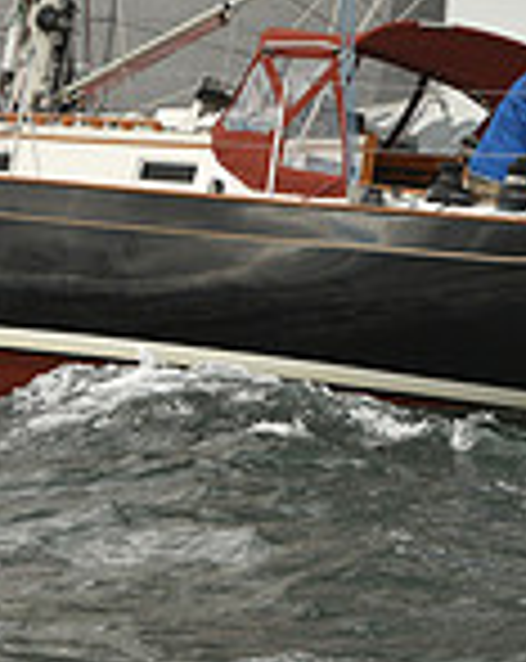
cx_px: 292
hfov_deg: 4.4
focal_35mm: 353
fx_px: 6891
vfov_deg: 5.5
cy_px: -119
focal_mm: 95
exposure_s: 1/800
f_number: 8
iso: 320
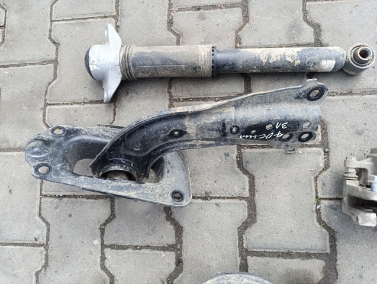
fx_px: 251
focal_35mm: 23
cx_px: 188
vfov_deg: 59.0
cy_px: 142
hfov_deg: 73.8
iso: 50
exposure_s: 1/152
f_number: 1.6
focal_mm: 6.14
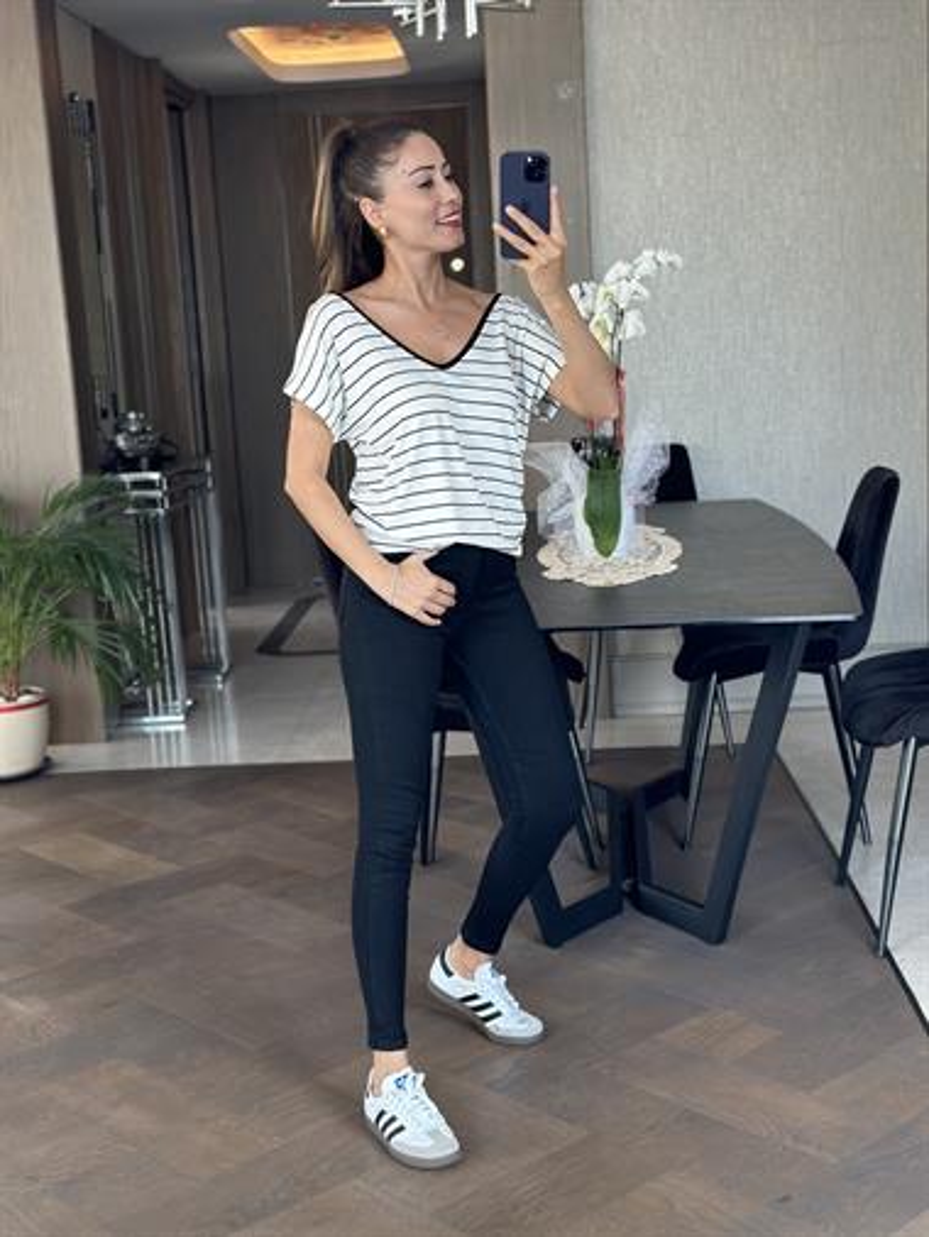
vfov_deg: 39.6
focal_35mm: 48
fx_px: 1716
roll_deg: +4.5
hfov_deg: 30.3
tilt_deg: -18.4
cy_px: 618
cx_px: 464
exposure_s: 1/60
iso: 125
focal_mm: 6.86
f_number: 1.78
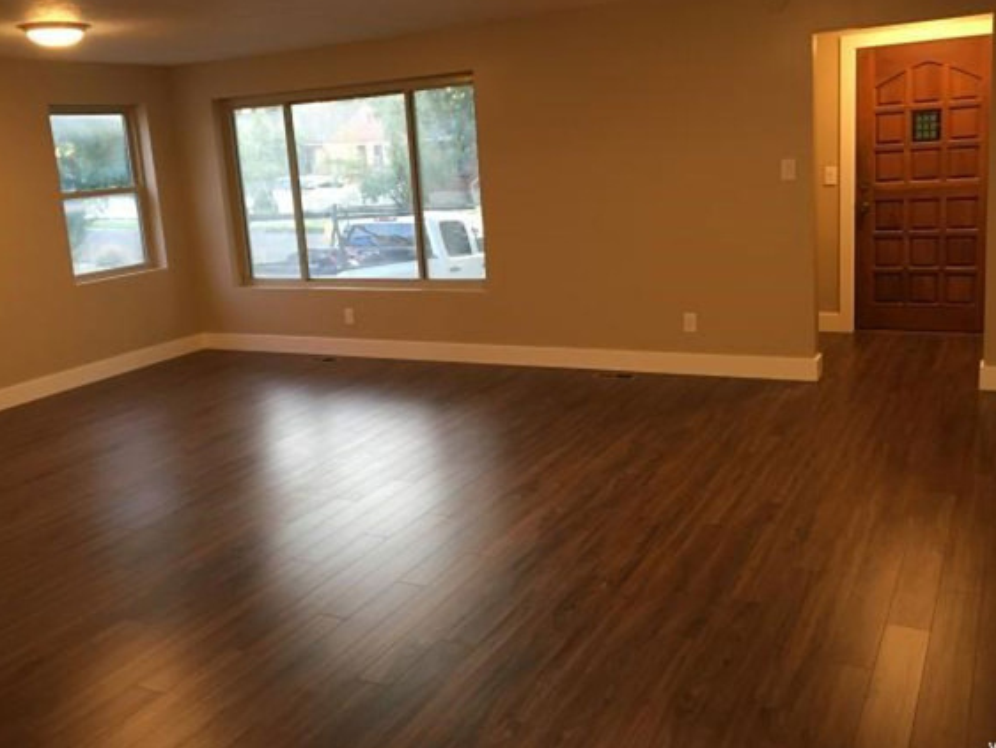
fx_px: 950
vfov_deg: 42.9
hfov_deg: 55.3
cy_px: 330
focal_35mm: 33
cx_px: 479
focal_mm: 4.15
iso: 125
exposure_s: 1/30
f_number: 2.2
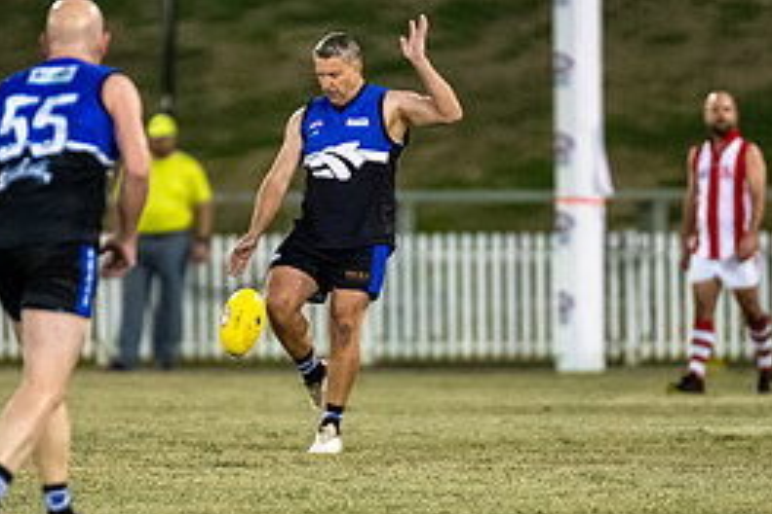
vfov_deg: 1.8
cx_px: 345
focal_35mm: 781
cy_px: 231
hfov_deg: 2.6
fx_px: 16747
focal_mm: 300
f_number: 2.8
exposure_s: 1/1250
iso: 4500
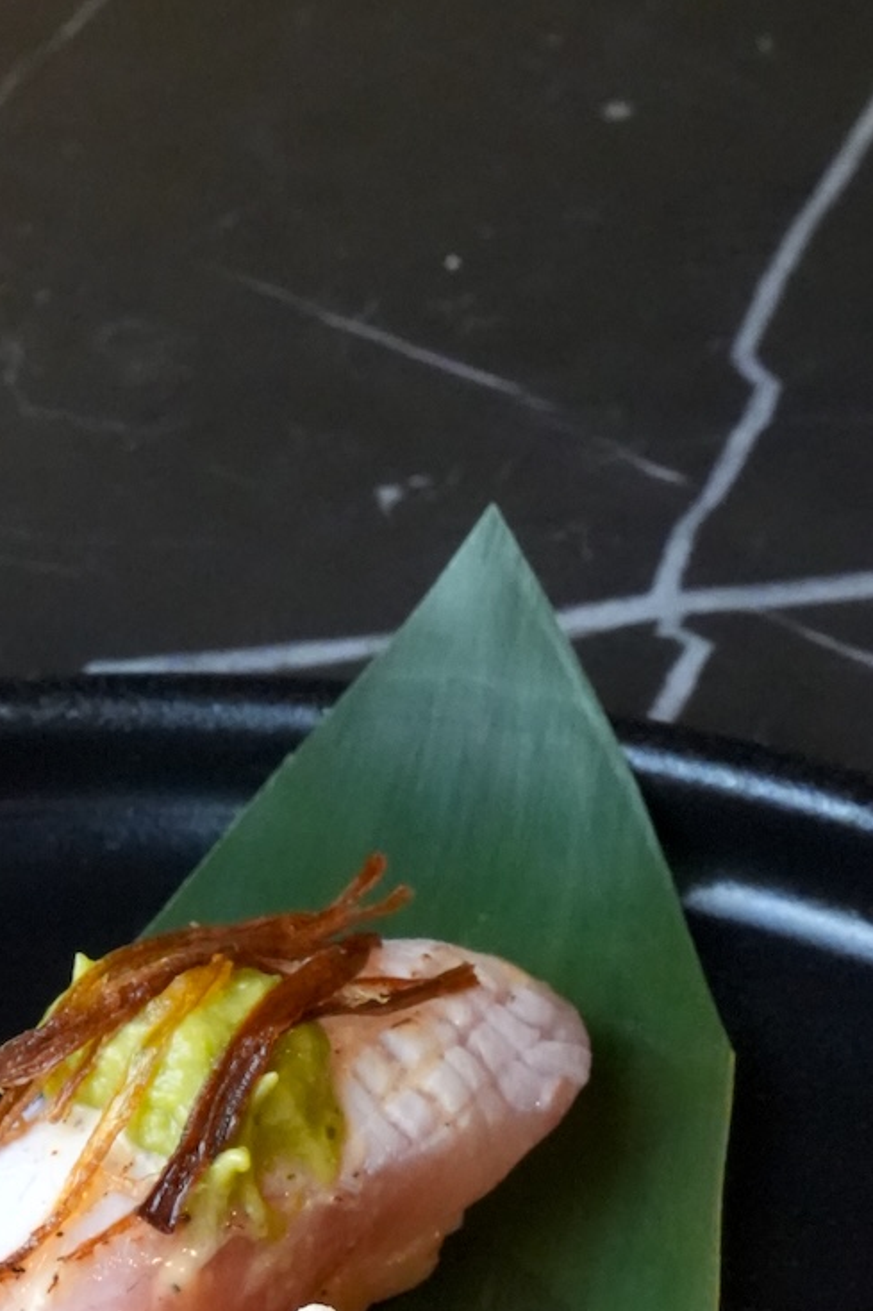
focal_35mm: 141
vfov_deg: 14.0
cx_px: 41
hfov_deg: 9.7
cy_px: 1649
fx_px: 5131
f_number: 16
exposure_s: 1/125
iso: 8000
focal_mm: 46
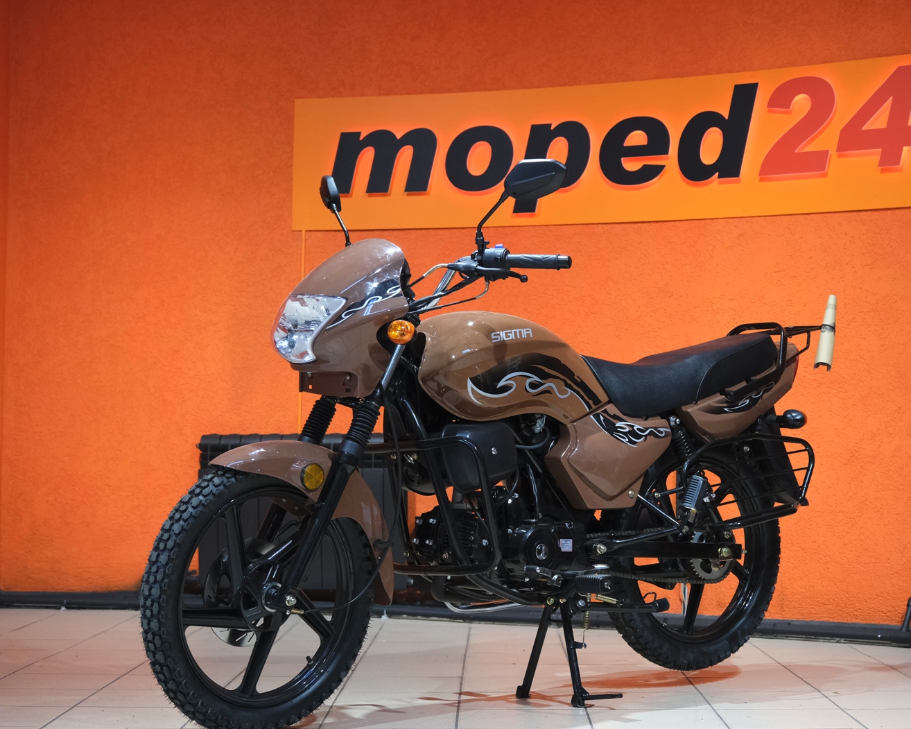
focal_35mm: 64
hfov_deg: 29.6
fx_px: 1725
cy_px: 360
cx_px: 506
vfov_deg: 23.8
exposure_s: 1/100
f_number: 4
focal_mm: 37.6
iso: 1600
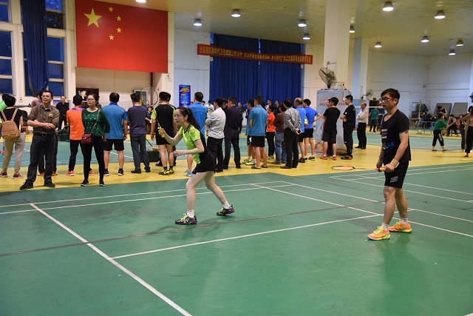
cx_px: 236
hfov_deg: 50.7
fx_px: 499
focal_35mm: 38
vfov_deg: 35.1
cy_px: 158
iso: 2200
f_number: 4.2
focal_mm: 38
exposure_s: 1/40
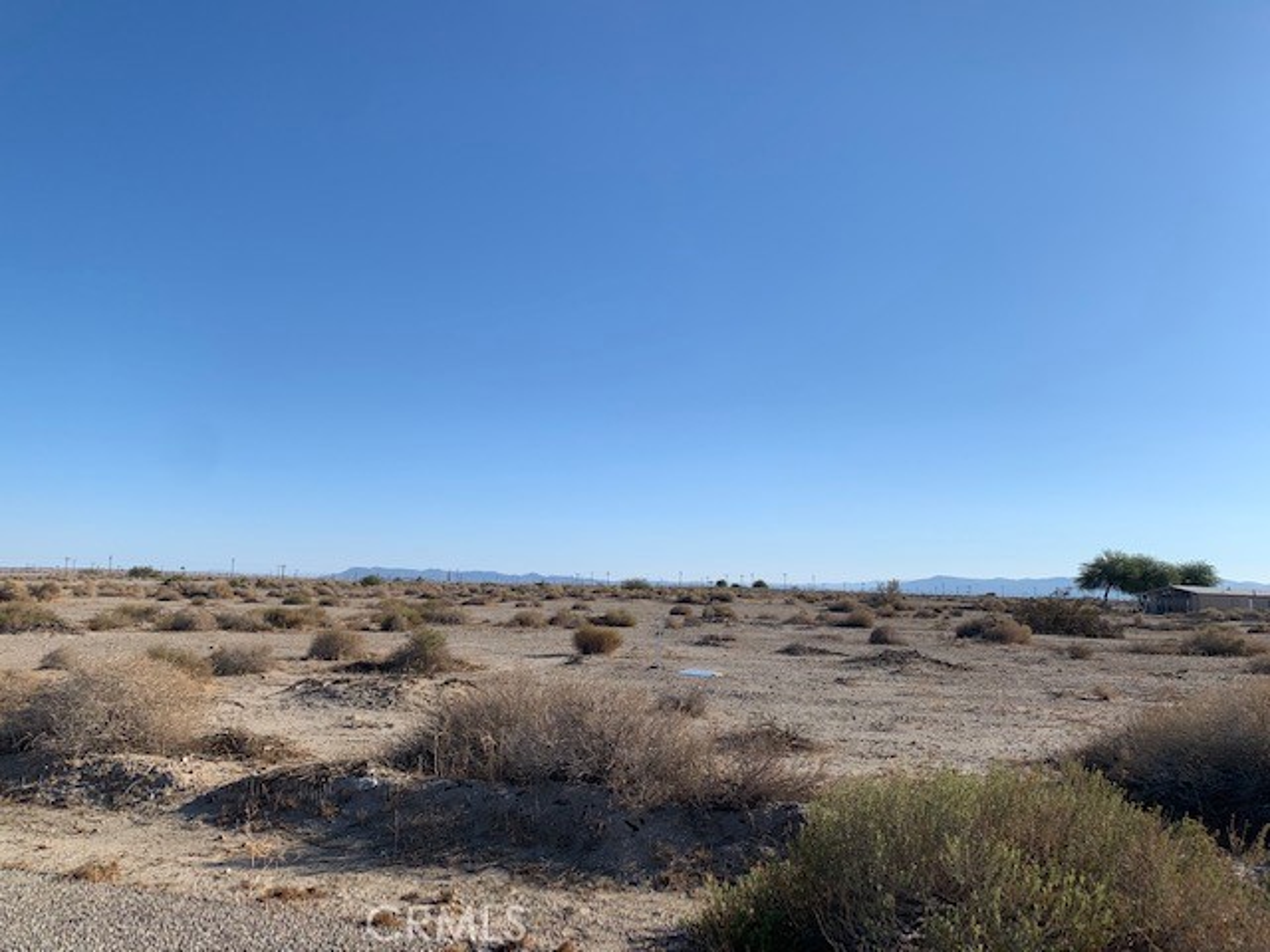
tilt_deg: +8.0
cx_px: 635
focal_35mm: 26
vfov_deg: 53.1
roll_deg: -1.7
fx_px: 954
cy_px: 476
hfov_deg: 67.3
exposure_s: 1/3401
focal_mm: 4.25
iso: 25
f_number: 1.8
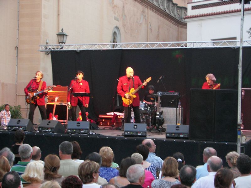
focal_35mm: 81
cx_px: 126
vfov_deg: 18.2
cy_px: 94
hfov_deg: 24.1
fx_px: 587
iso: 160
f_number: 2.8
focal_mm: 13.4
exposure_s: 1/40
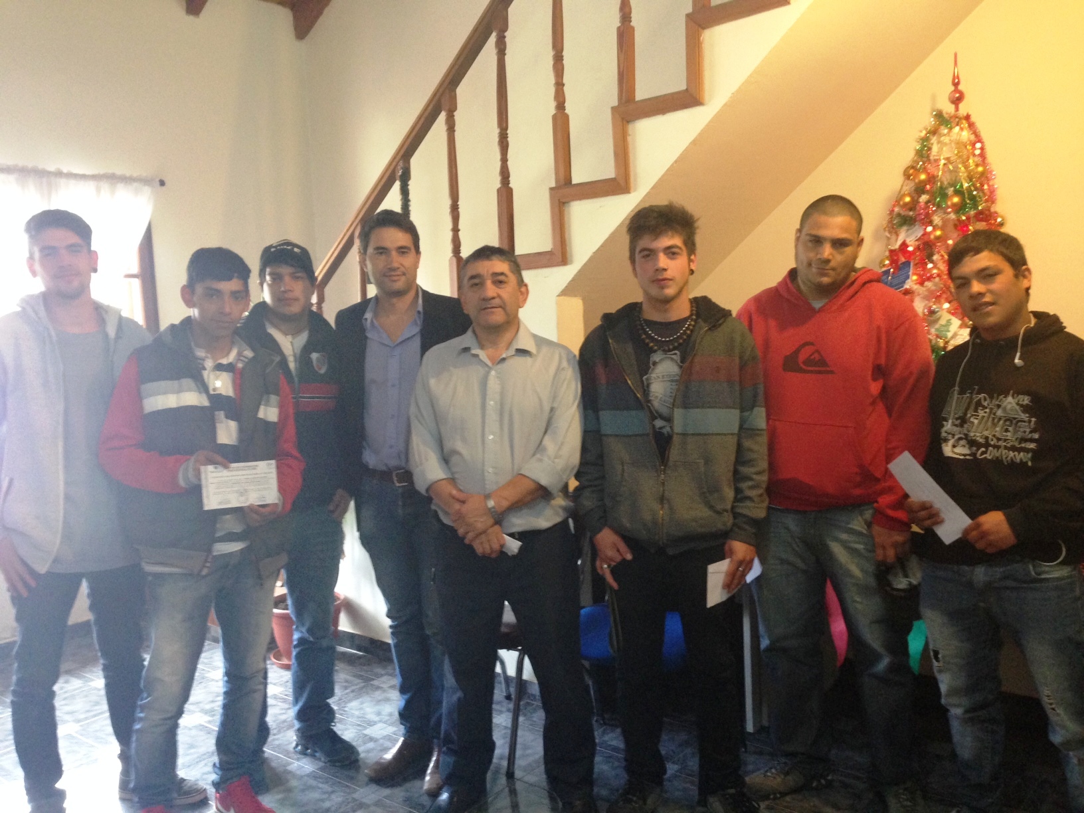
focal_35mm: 33
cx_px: 542
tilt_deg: -4.9
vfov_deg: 42.9
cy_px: 406
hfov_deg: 55.4
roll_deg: +1.2
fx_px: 1033
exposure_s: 1/20
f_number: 2.4
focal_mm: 4.12
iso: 200
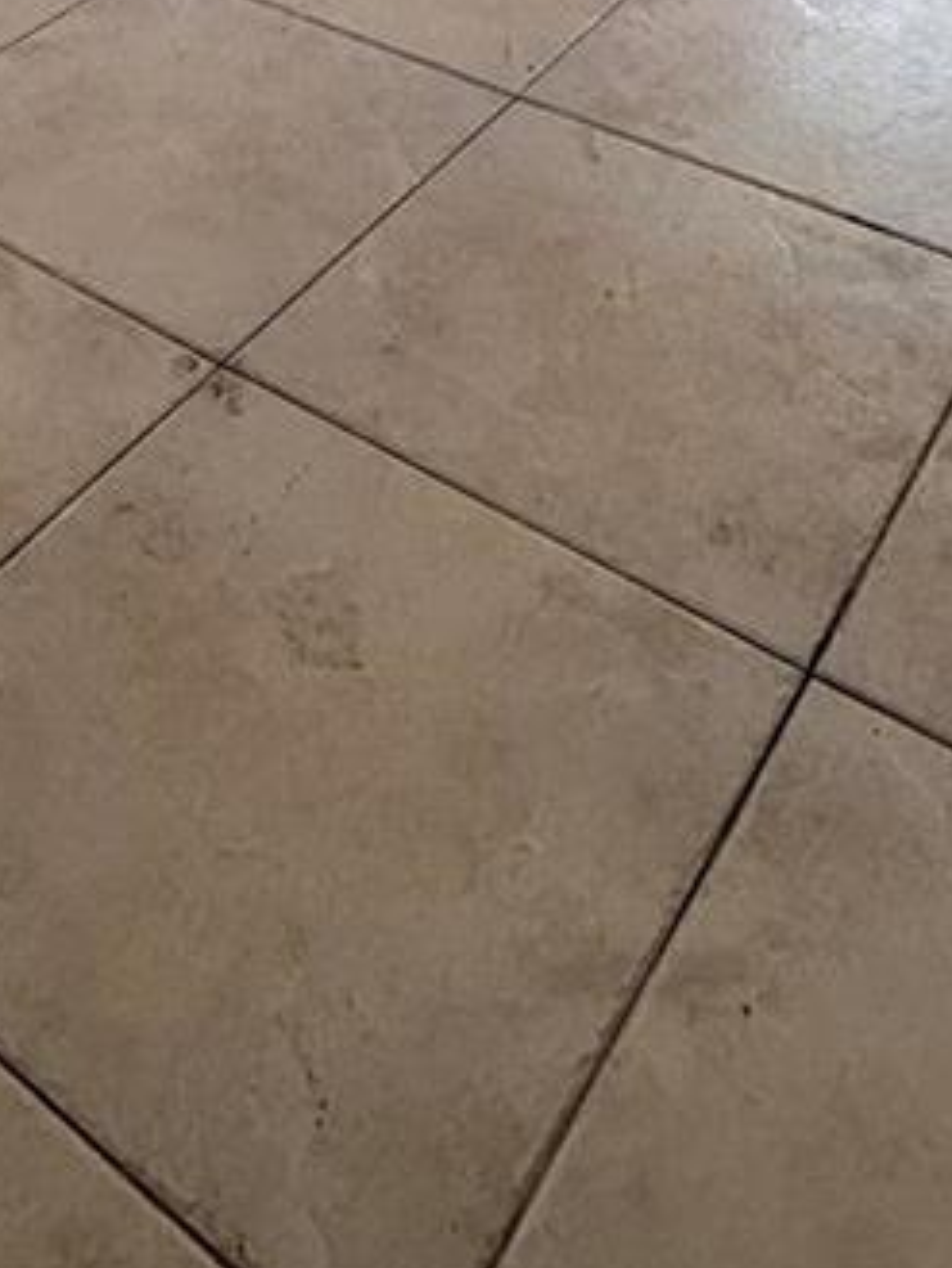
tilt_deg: -8.7
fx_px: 1869
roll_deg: -0.1
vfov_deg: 26.6
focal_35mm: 51
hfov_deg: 28.1
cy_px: -647
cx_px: 227
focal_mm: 2.22
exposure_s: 1/120
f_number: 2.2
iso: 250
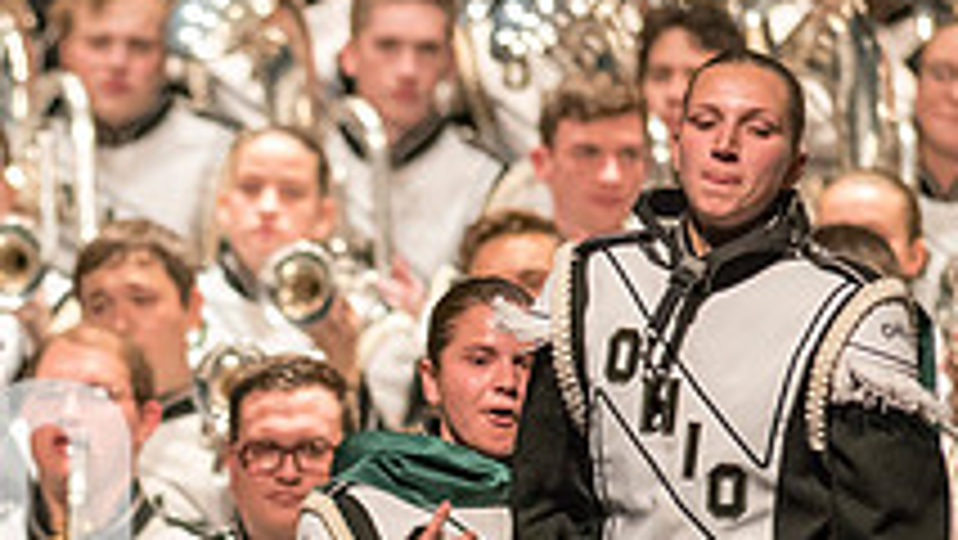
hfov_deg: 2.5
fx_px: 21702
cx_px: -207
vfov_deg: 1.4
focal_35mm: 854
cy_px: 592
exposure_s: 1/500
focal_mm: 300
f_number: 2.8
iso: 4000
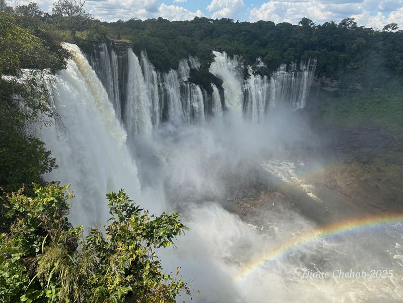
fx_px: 279
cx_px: 202
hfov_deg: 71.6
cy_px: 152
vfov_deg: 56.8
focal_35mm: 24
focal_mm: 6.86
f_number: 1.78
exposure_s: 1/4184
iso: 80
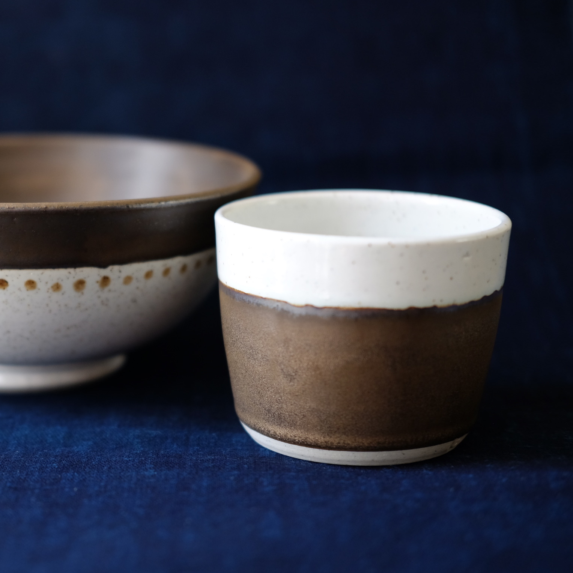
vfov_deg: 25.4
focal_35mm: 68
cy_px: 285
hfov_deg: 25.1
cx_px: 147
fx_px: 1273
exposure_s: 1/220
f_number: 2
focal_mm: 35
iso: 400
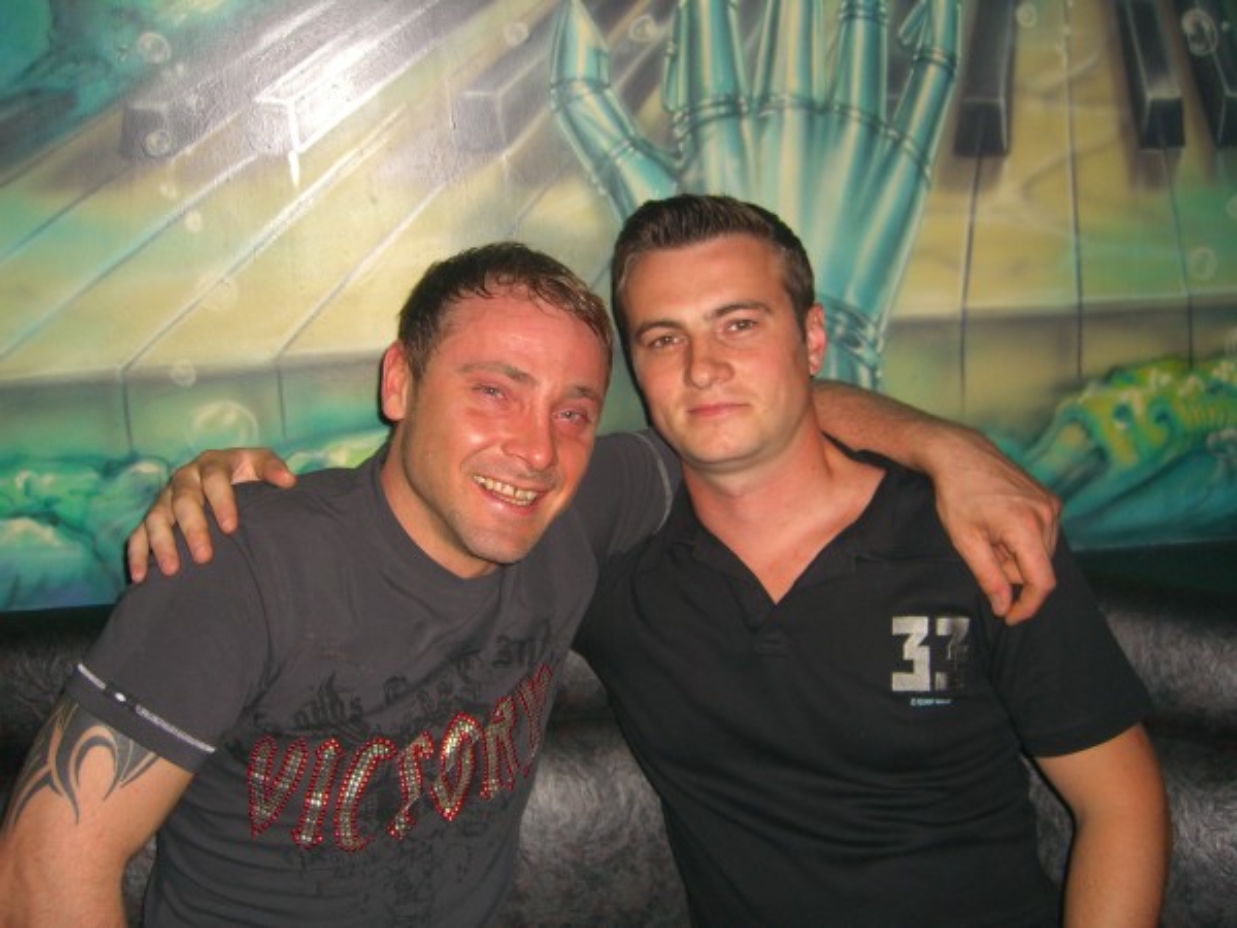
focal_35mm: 38
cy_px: 464
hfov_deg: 49.0
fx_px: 1358
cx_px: 618
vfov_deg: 37.7
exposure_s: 1/60
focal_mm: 7.9
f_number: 2.8
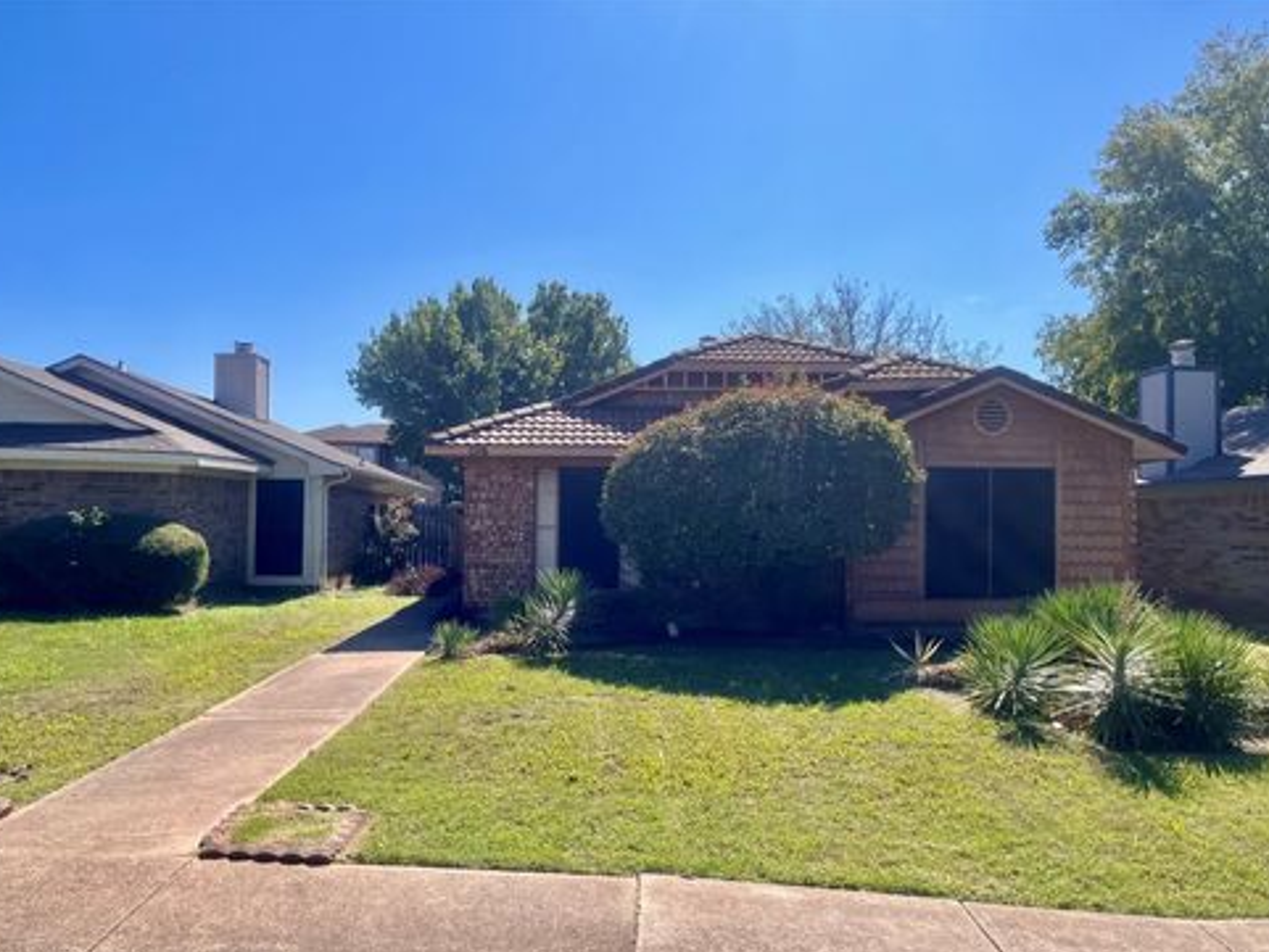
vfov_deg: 51.4
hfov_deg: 65.3
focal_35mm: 27
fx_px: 990
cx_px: 620
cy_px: 492
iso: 50
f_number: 1.6
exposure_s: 1/4149
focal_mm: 5.1
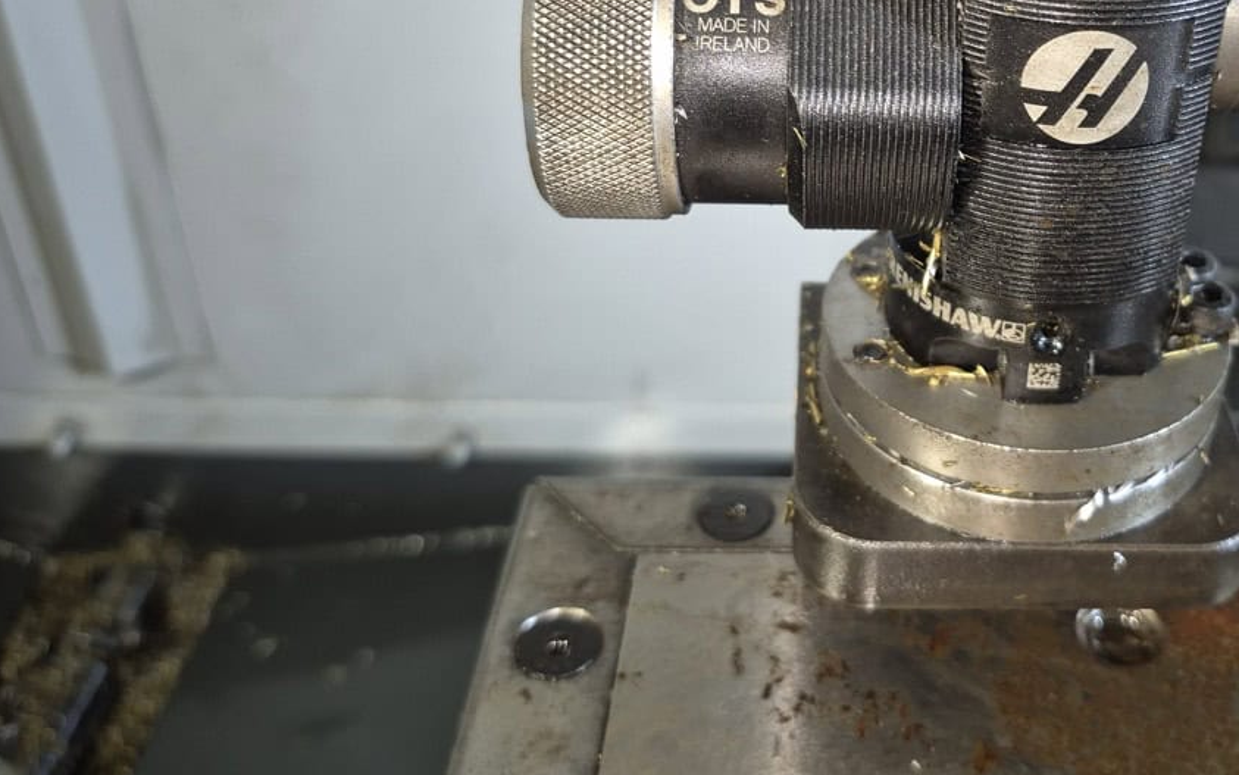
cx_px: 911
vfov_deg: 33.5
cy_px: 163
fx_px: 1249
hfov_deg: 50.8
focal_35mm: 37
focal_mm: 5.4
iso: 100
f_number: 1.8
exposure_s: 1/30
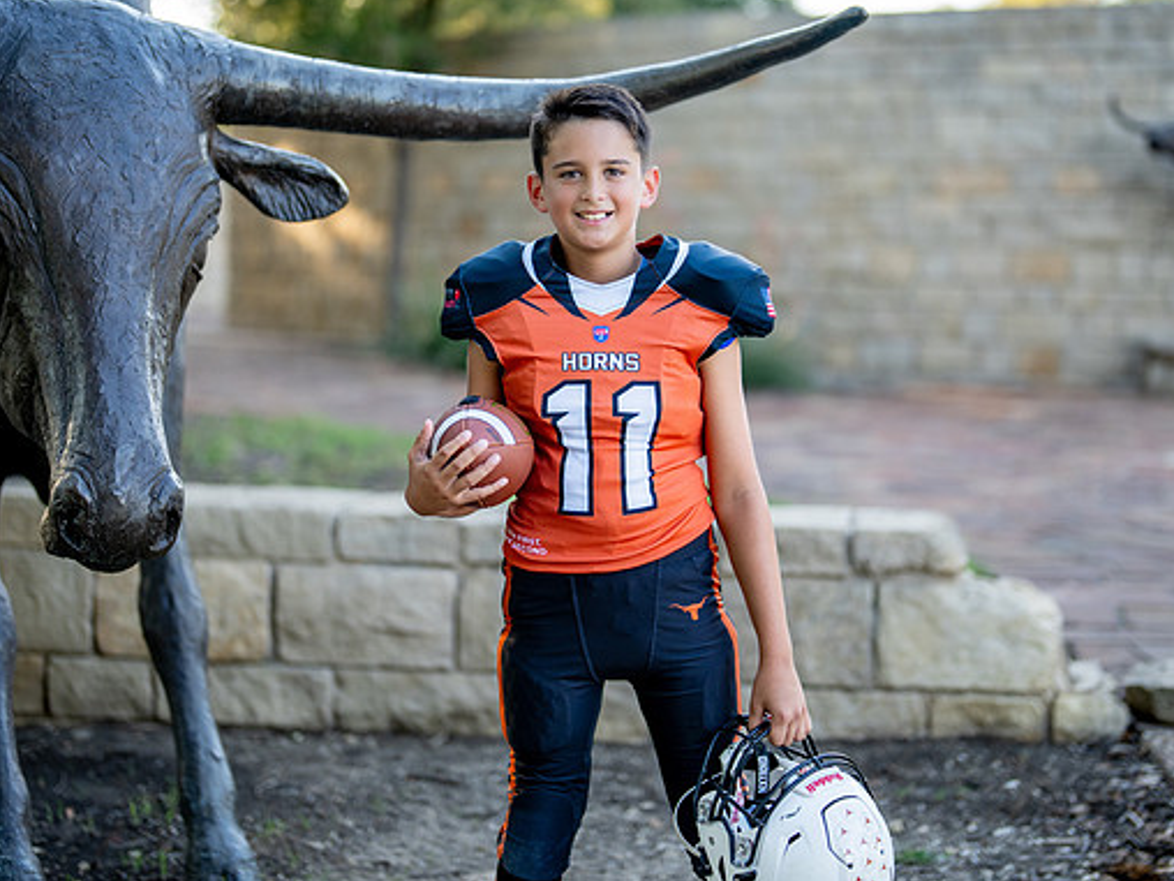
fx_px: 2272
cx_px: 618
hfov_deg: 29.0
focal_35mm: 67
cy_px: 350
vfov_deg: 21.9
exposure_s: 1/1000
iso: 200
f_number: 1.2
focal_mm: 50
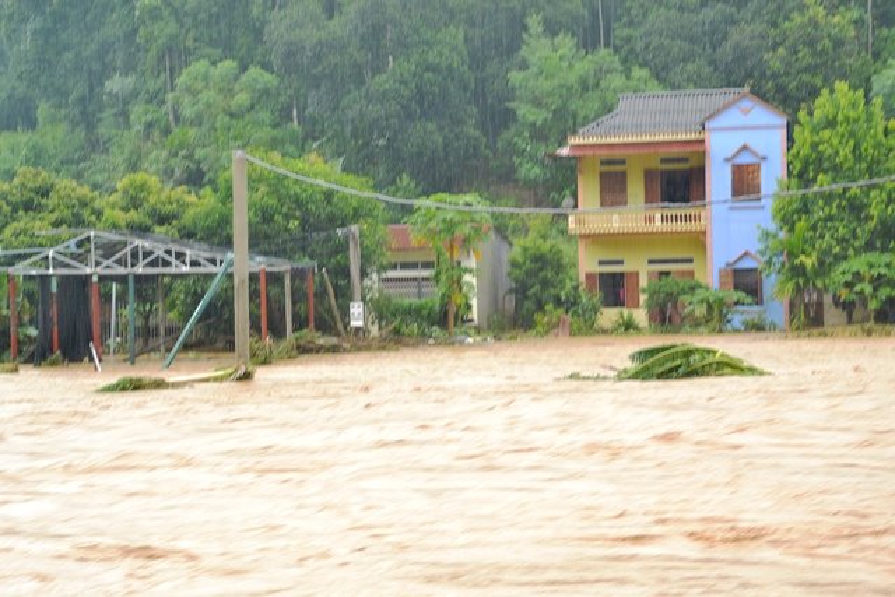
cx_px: 448
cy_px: 298
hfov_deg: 21.9
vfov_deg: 14.7
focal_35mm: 93
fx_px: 2312
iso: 220
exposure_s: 1/30
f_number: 9
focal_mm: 62
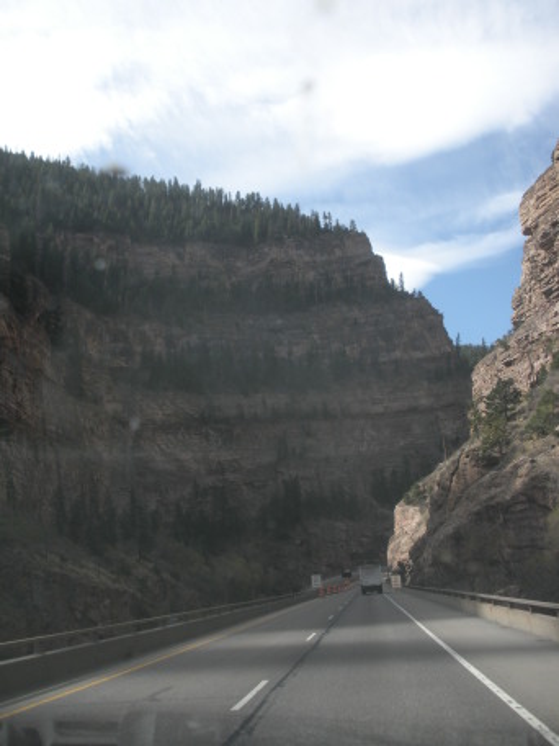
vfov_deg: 51.4
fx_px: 775
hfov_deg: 39.7
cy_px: 373
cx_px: 280
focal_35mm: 36
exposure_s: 1/317
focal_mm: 6.3
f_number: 3.5
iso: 64
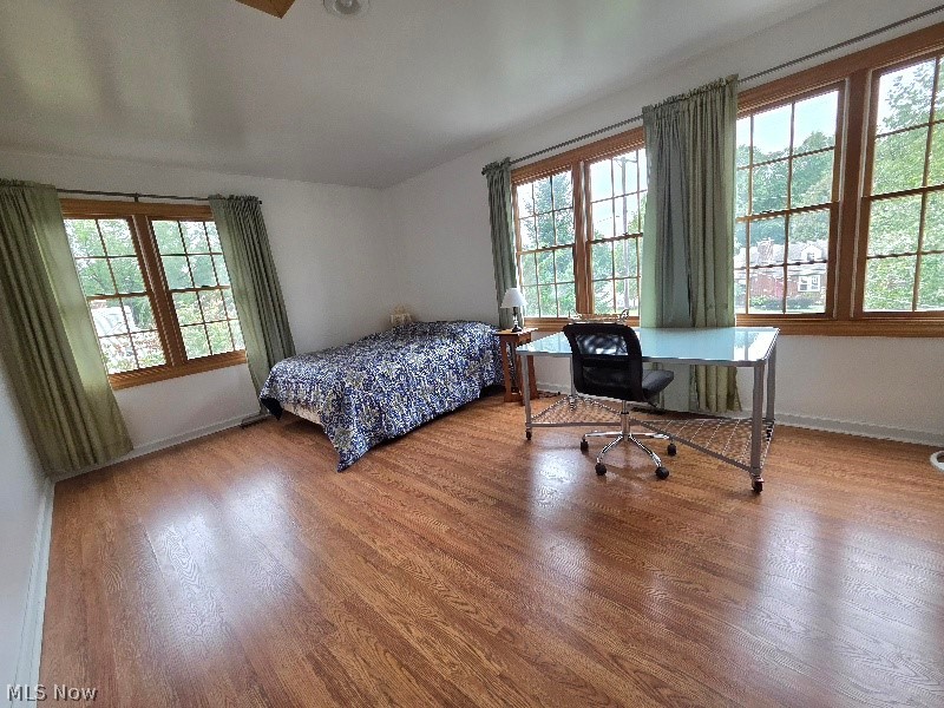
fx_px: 355
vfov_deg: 89.9
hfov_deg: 106.2
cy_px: 354
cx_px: 472
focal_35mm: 13
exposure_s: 1/120
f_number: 2.2
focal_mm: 2.2
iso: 160
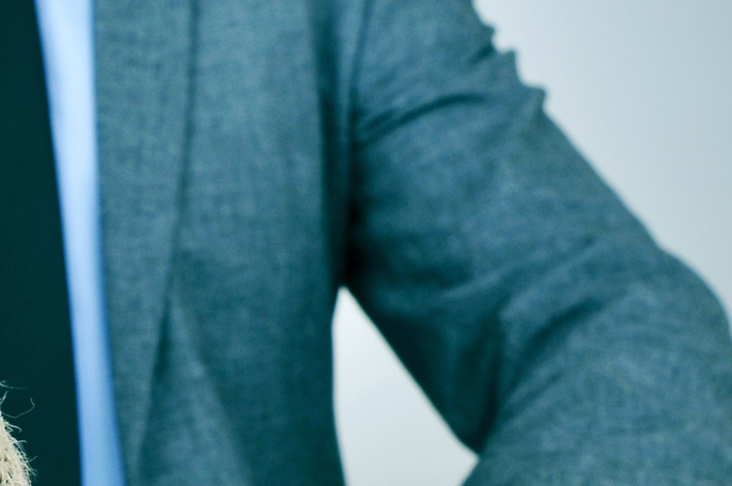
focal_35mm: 93
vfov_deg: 14.3
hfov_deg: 20.6
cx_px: -123
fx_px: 1889
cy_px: 536
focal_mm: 20
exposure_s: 1/100
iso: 200
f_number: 9
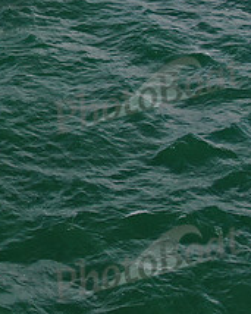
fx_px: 1180
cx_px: -31
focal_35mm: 127
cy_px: 29
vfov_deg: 15.0
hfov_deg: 11.9
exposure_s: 1/1000
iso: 100
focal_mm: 8.6
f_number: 3.8
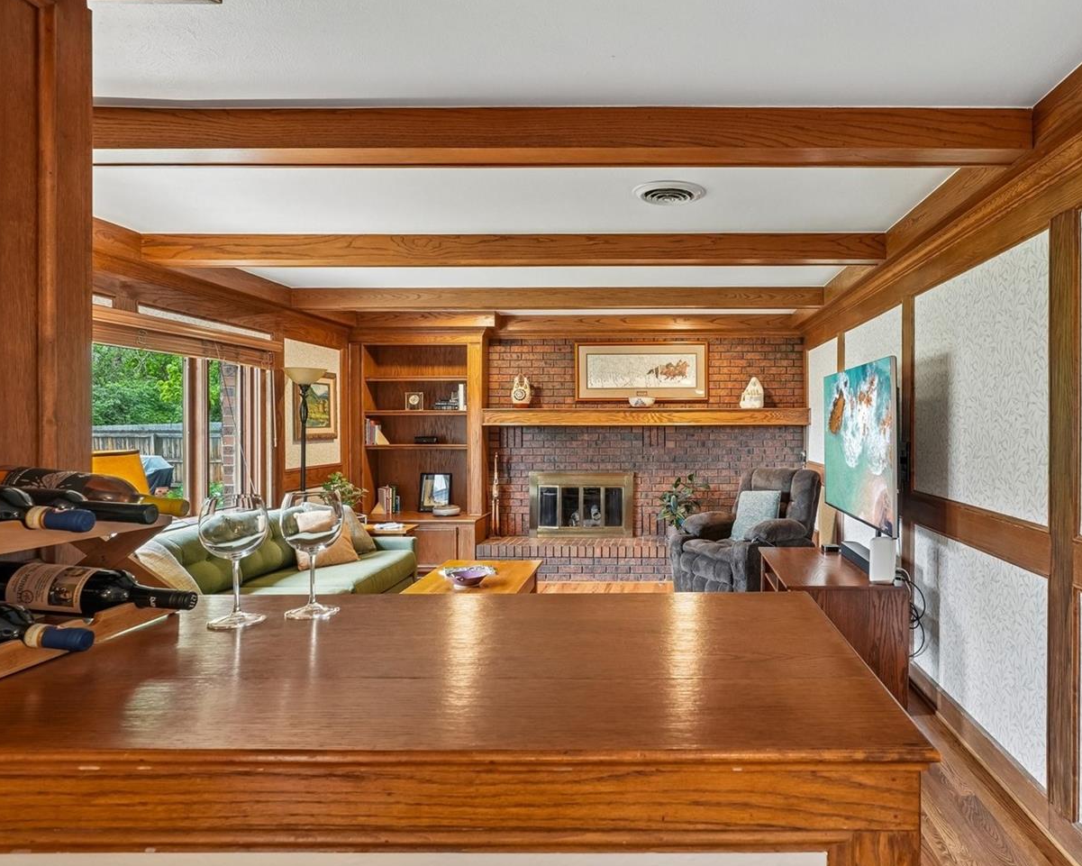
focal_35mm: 21
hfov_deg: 77.3
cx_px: 673
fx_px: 661
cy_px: 434
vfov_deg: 66.5
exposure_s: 1/6
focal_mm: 11
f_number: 8
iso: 500
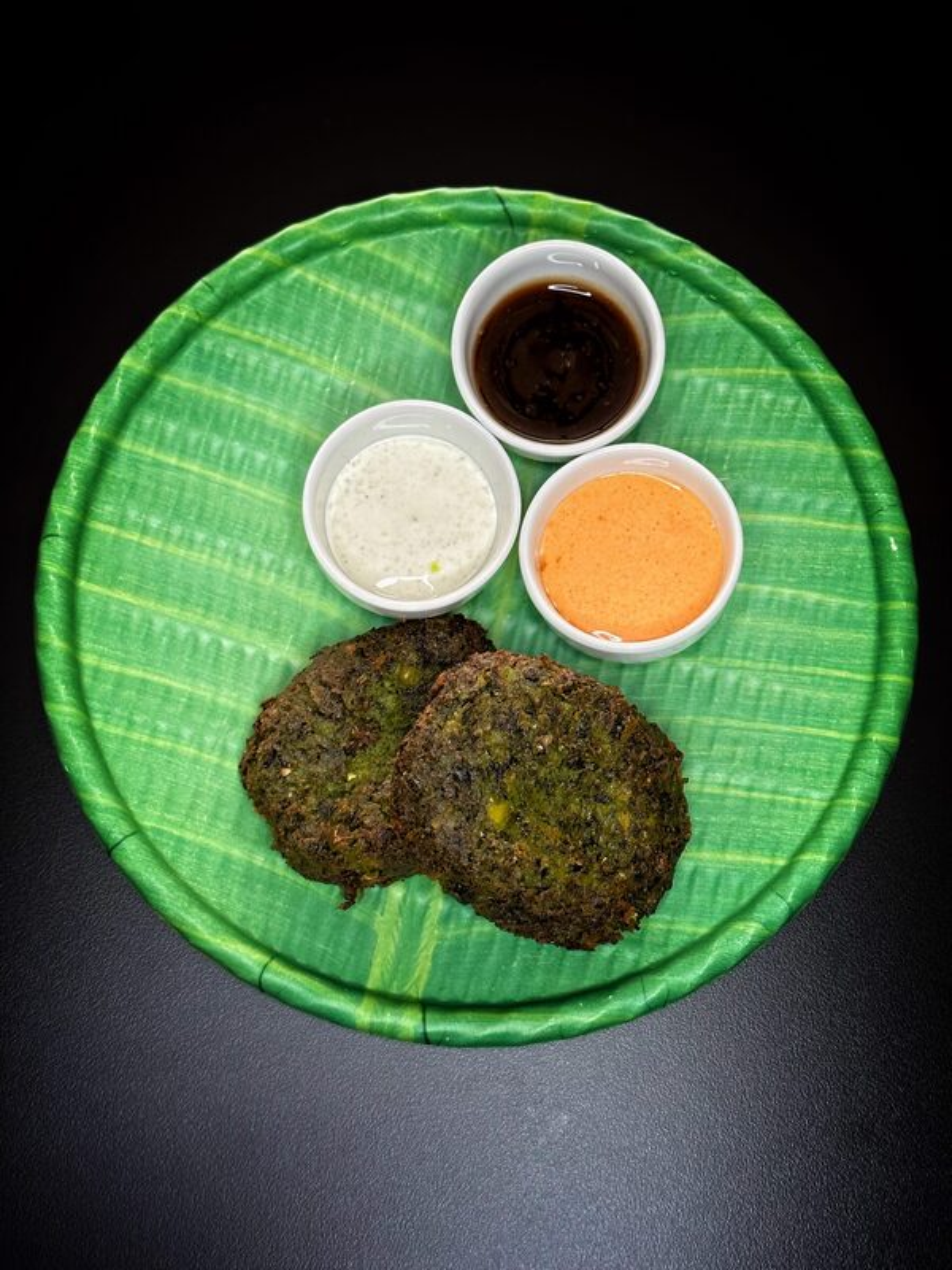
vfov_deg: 39.7
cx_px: 476
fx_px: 1760
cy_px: 635
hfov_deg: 30.3
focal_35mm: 48
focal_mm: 6.86
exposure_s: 1/60
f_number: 1.78
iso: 160
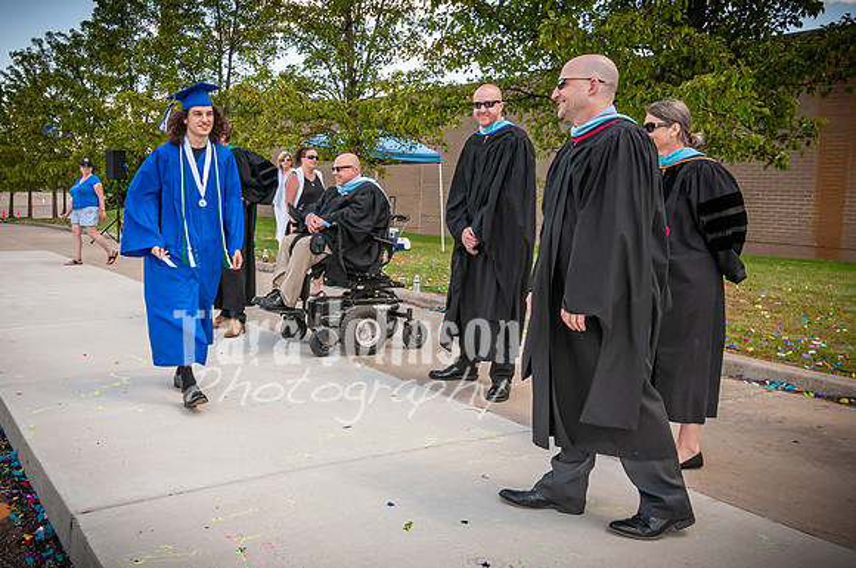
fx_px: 760
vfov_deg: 40.9
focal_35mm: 32
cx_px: 320
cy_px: 239
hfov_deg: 58.0
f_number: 8
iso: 200
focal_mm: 17
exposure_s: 1/250
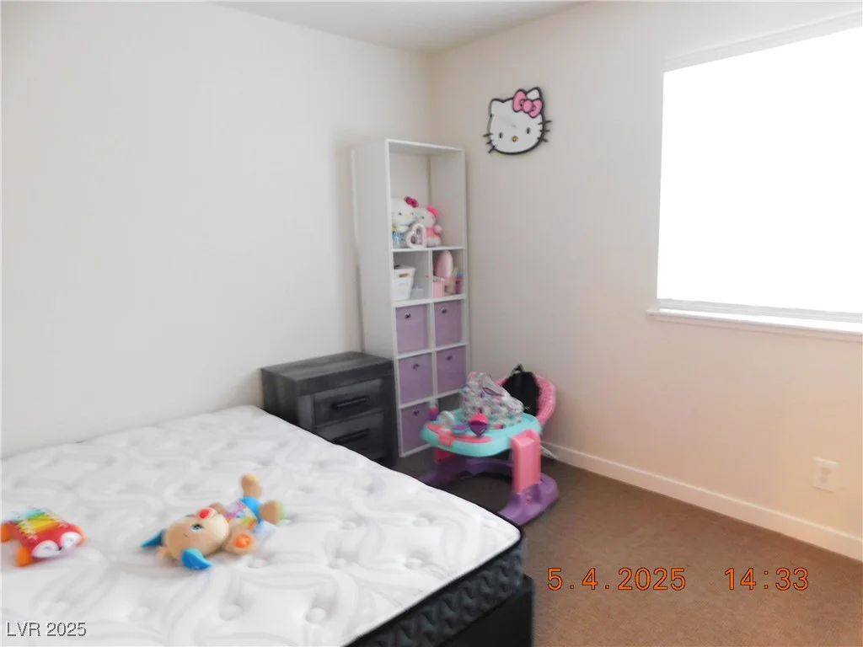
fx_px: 573
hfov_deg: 73.9
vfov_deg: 58.9
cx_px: 432
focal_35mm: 23
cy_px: 324
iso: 400
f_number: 3
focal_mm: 4
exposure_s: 1/13
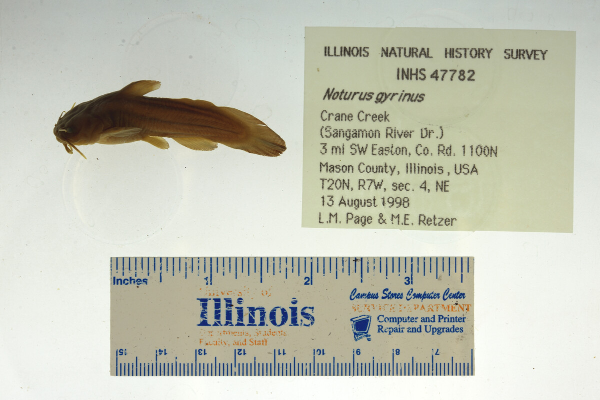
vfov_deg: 22.6
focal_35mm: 60
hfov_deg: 33.4
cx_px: 300
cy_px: 200
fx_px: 1000
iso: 100
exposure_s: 1/200
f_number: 10
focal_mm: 60
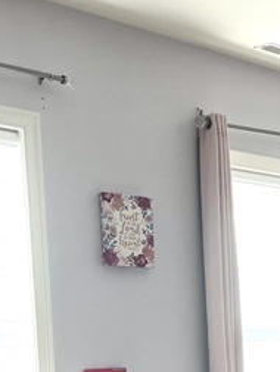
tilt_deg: -11.9
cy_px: 478
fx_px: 851
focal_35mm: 79
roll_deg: +0.1
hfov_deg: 17.3
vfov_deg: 22.3
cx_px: 383
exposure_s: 1/122
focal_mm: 5.1
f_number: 1.6
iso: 80
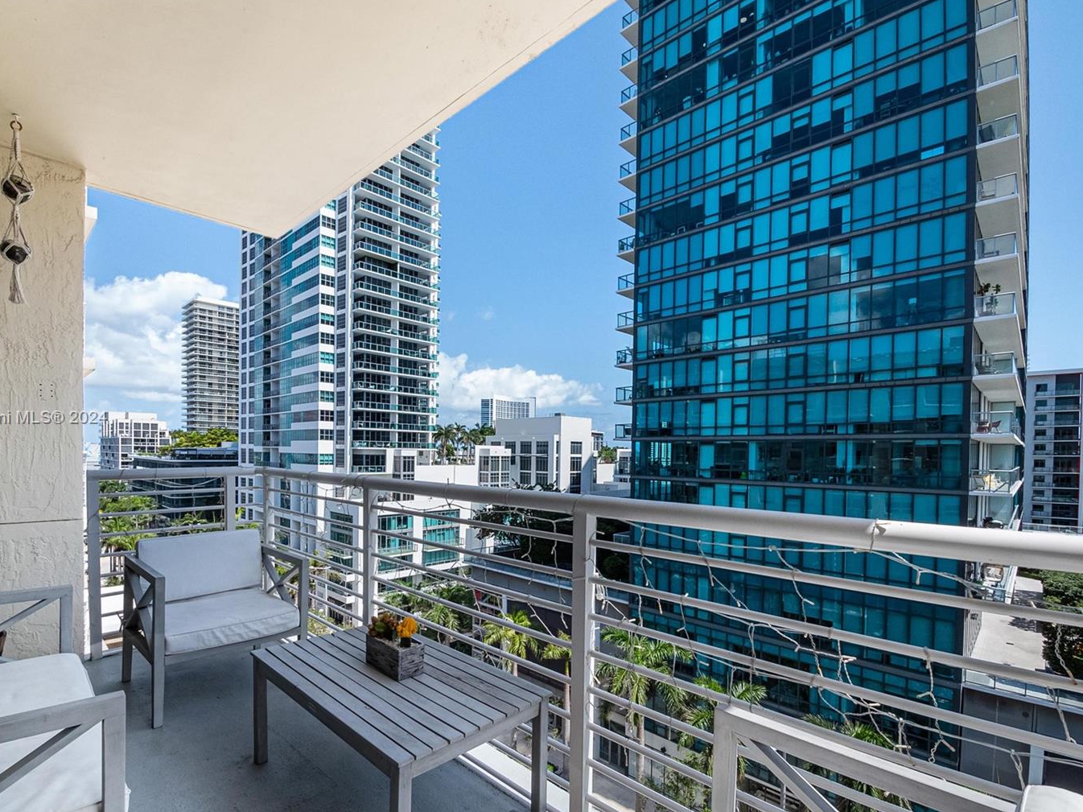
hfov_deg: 94.3
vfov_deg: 78.1
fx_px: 500
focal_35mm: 16
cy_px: 418
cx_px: 493
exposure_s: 1/2000
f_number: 7.1
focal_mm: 7
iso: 800
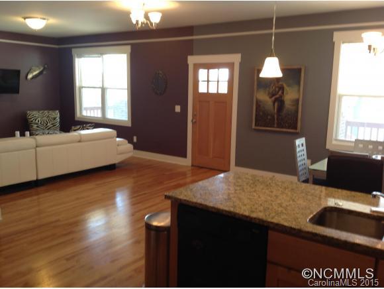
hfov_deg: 52.6
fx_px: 389
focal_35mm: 35
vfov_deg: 40.8
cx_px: 192
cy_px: 144
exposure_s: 1/17
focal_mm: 4.28
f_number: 2.4
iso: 50
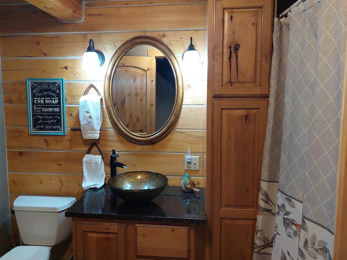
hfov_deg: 65.1
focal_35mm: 27
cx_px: 155
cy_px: 124
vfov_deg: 51.4
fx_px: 271
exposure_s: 1/60
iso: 200
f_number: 1.8
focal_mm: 5.23
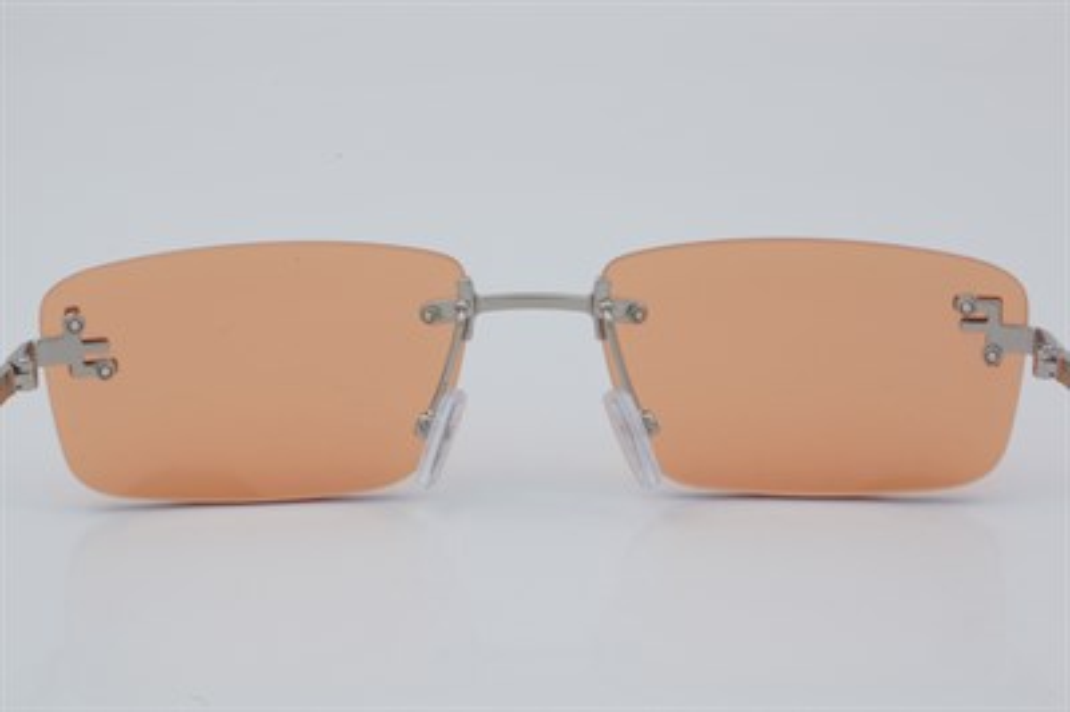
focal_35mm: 82
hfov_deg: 24.6
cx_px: 535
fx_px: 2450
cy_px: 356
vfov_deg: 16.5
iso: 100
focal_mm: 55
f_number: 32
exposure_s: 1/4
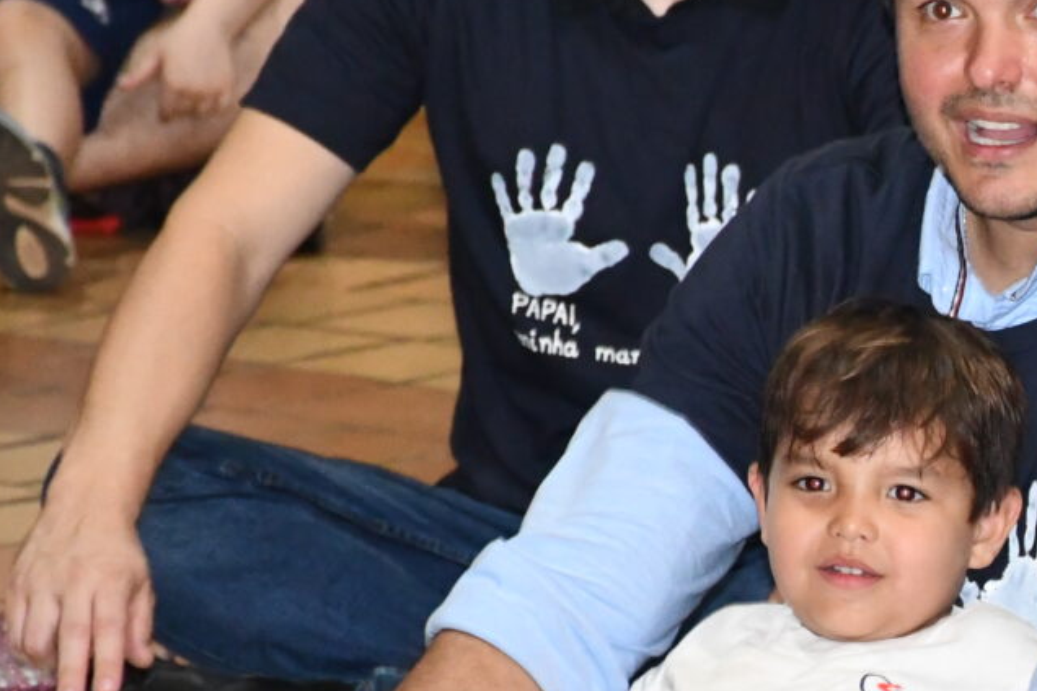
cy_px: 655
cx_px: 1394
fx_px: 13048
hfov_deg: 4.5
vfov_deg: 3.0
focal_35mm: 453
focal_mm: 100
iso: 4000
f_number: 5.6
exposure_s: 1/60
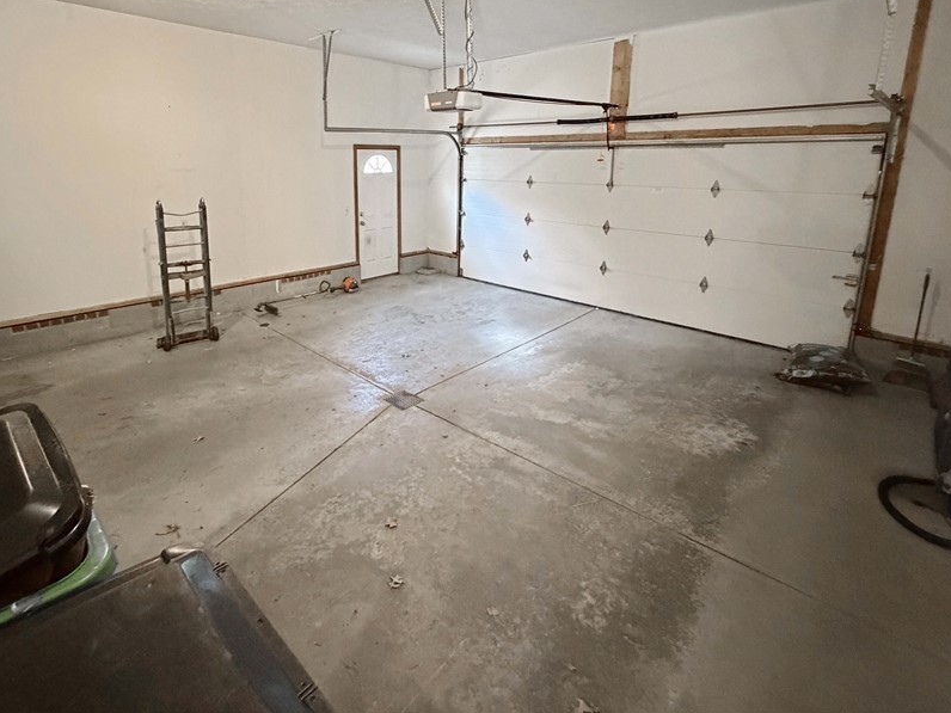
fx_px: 495
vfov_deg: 70.1
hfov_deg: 87.4
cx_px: 419
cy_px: 256
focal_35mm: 18
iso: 1000
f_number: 2.2
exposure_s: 1/40
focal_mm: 2.22
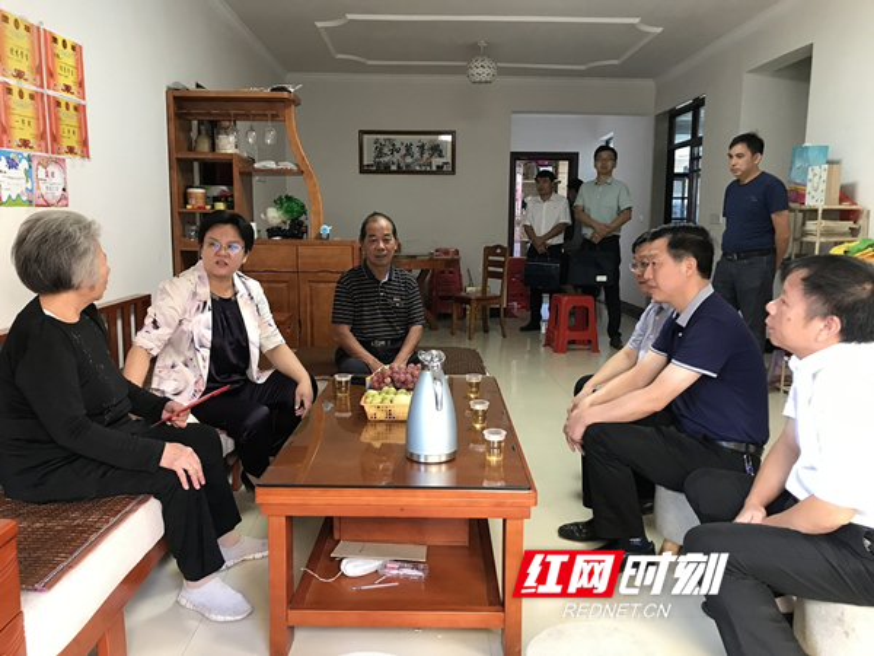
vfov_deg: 49.7
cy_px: 328
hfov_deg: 63.4
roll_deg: -0.1
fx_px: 707
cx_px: 437
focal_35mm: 28
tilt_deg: -8.4
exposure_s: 1/17
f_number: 1.8
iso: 50
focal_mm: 3.99
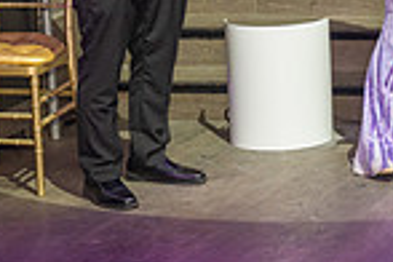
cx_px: 671
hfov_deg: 10.1
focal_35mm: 194
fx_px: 2118
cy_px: -63
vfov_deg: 7.0
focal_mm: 49
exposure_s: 1/125
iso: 1000
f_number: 4.5
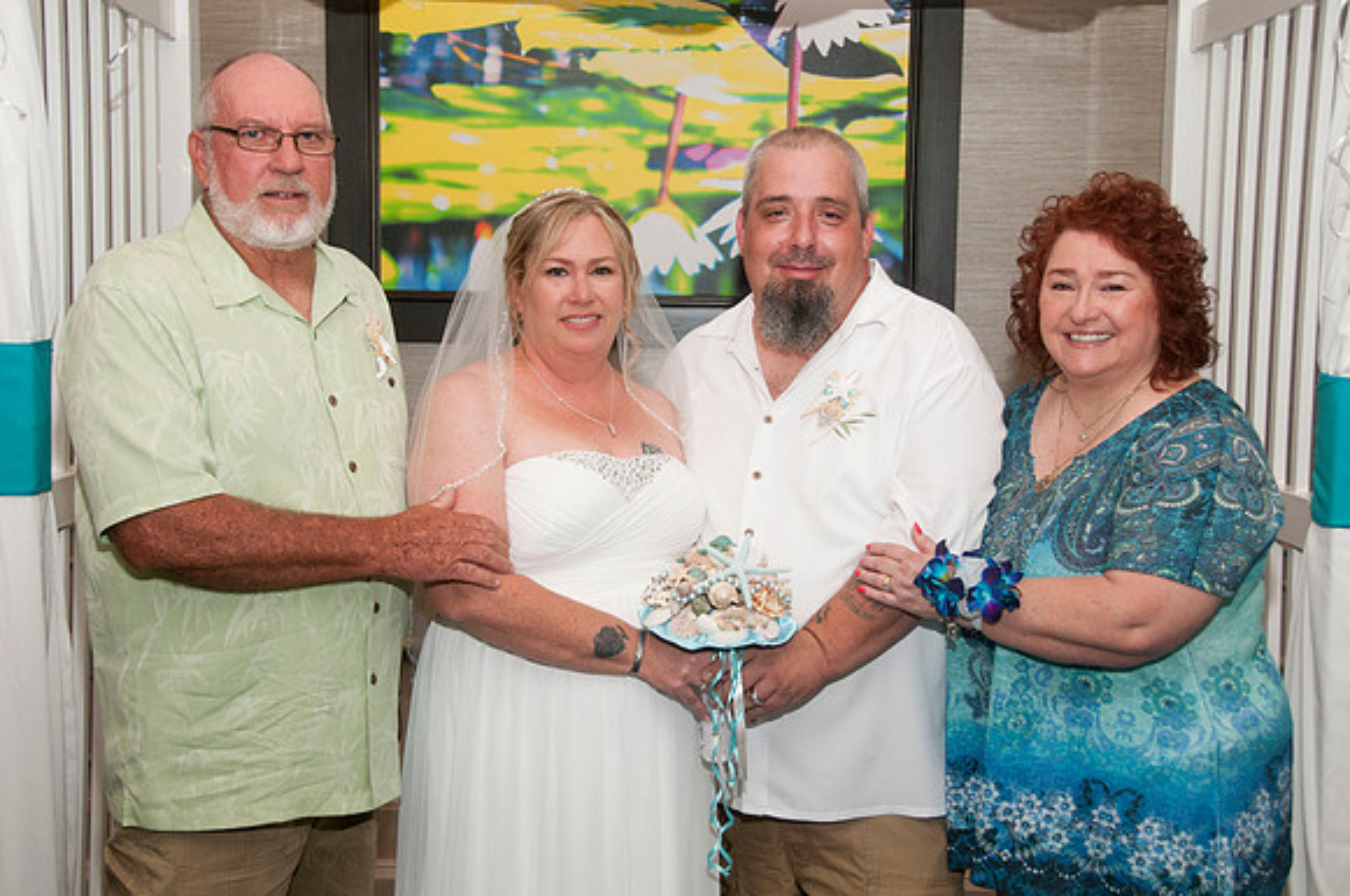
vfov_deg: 25.7
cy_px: 448
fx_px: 1966
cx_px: 675
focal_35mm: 52
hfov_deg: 37.9
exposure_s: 1/60
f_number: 5.6
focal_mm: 35
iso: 400
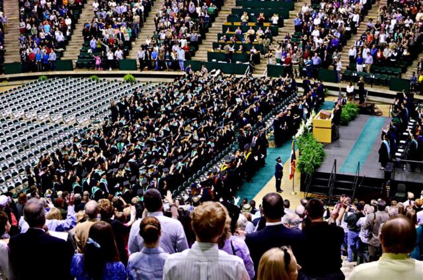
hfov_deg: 37.9
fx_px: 615
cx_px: 212
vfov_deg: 25.6
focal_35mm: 52
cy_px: 140
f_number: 4.5
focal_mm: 35
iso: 2000
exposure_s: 1/80
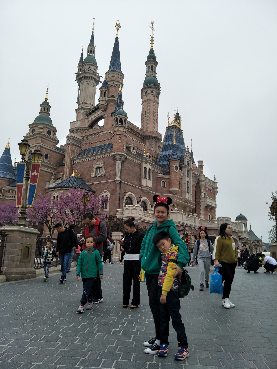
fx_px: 256
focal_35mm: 24
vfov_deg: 71.6
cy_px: 184
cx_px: 138
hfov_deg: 56.8
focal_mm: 4.1
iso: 49
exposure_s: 1/544
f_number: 1.7
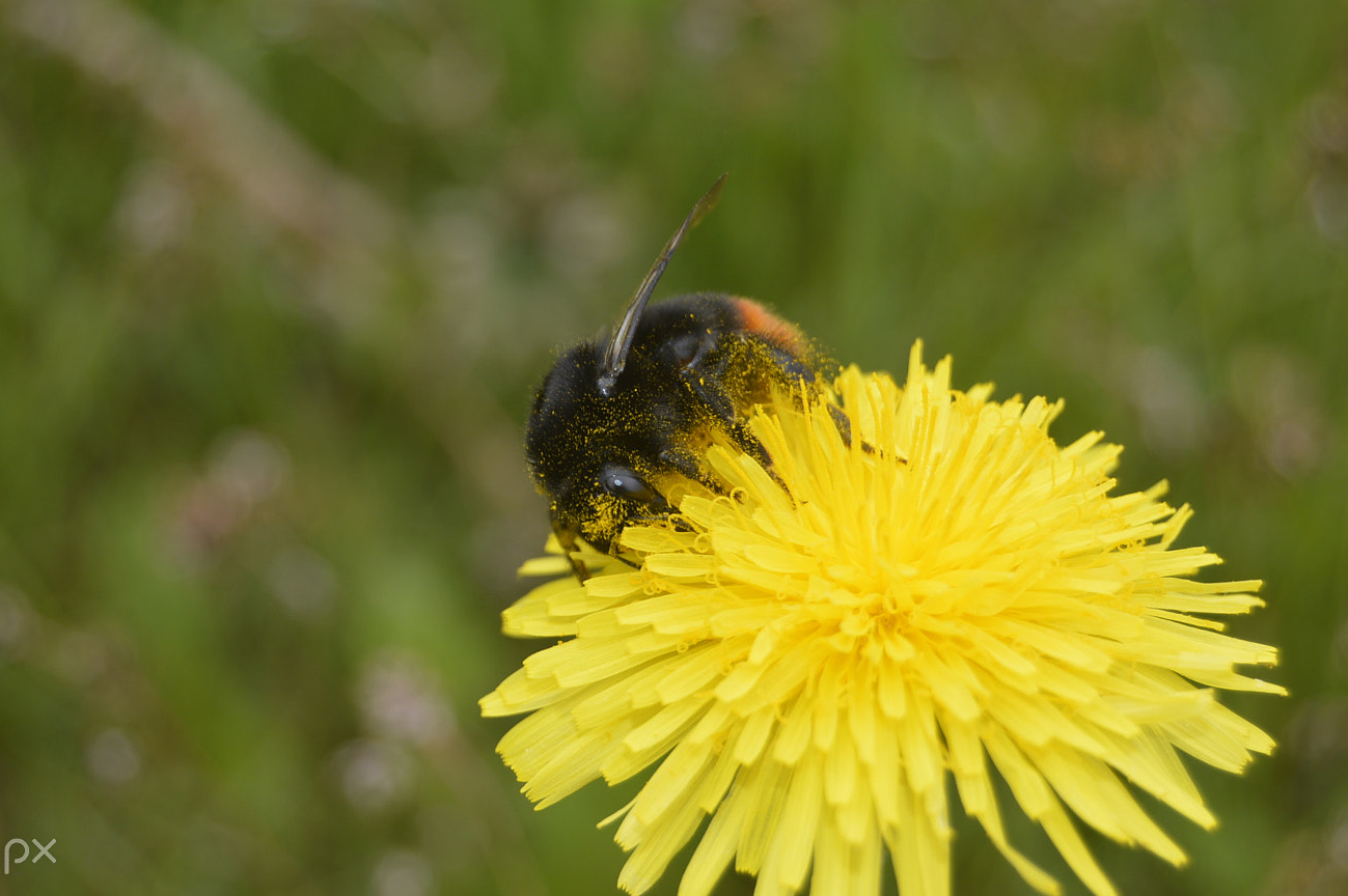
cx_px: 629
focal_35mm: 102
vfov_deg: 13.4
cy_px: 447
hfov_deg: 20.1
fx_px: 3802
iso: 100
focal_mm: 55
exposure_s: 1/200
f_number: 6.3
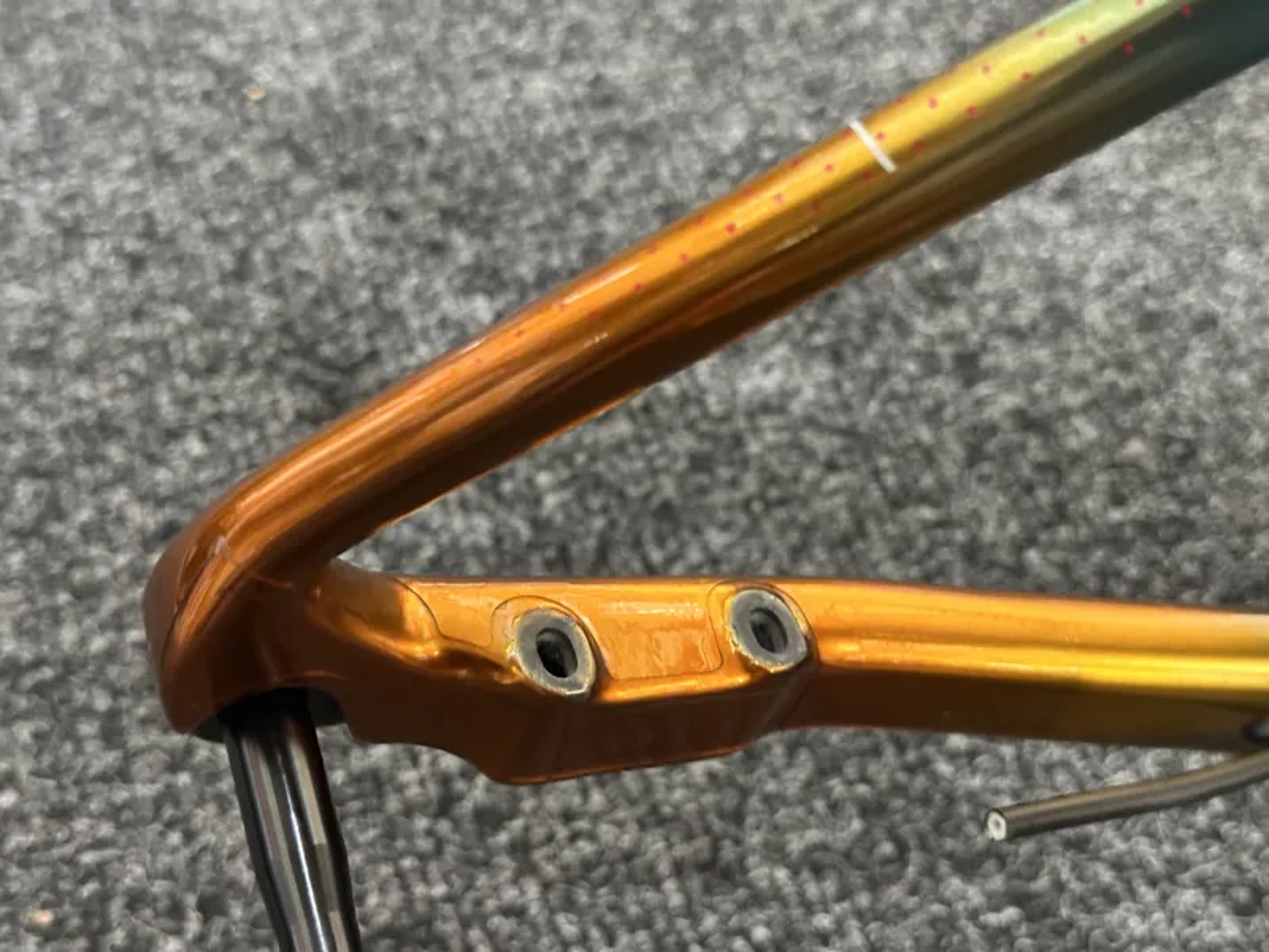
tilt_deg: -55.4
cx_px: 634
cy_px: 476
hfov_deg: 39.7
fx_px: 1760
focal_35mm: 48
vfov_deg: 30.3
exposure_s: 1/33
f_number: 1.78
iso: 500
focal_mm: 6.86
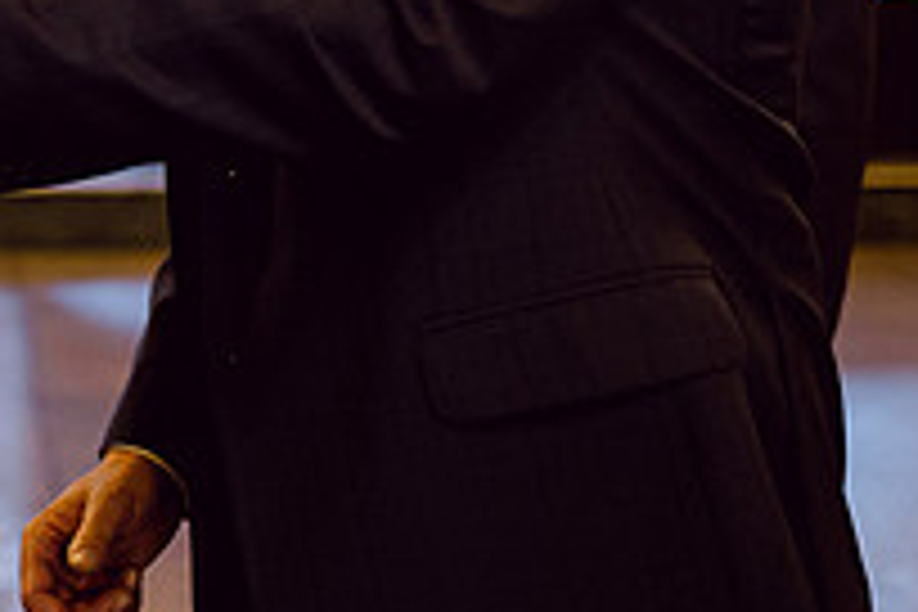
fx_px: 2601
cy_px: -90
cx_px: -144
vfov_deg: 13.1
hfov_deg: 19.0
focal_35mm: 102
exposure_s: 1/200
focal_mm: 35
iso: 1000
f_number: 2
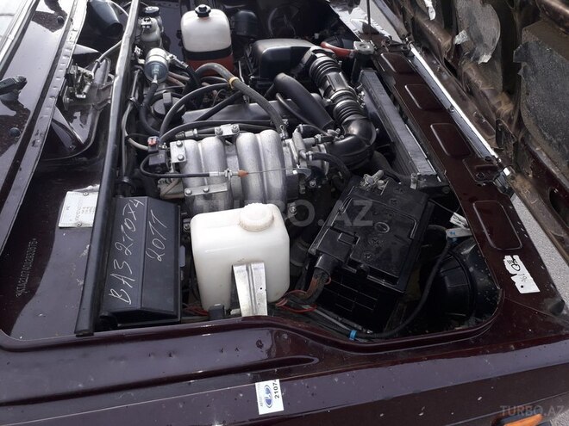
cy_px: 213
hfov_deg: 65.3
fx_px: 444
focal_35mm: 27
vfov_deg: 51.4
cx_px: 284
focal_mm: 3.6
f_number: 1.9
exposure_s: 1/100
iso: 40
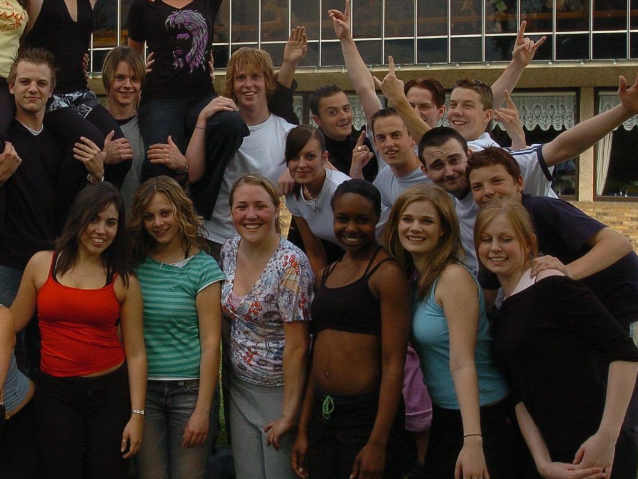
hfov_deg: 33.8
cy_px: 179
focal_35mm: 55
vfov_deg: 26.5
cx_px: 118
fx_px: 1014
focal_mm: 22
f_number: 9
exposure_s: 1/250
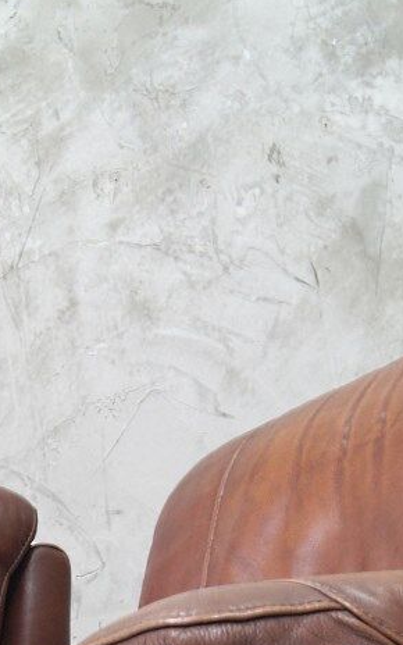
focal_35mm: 91
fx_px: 1599
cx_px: 33
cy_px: 755
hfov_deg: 14.2
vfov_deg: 21.3
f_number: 8
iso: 400
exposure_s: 1/10
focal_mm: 22
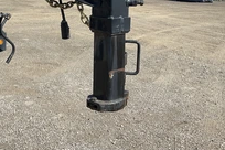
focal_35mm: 59
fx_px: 369
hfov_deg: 33.1
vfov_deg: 22.0
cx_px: 50
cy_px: -4
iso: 25
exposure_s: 1/1250
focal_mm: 3
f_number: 1.8
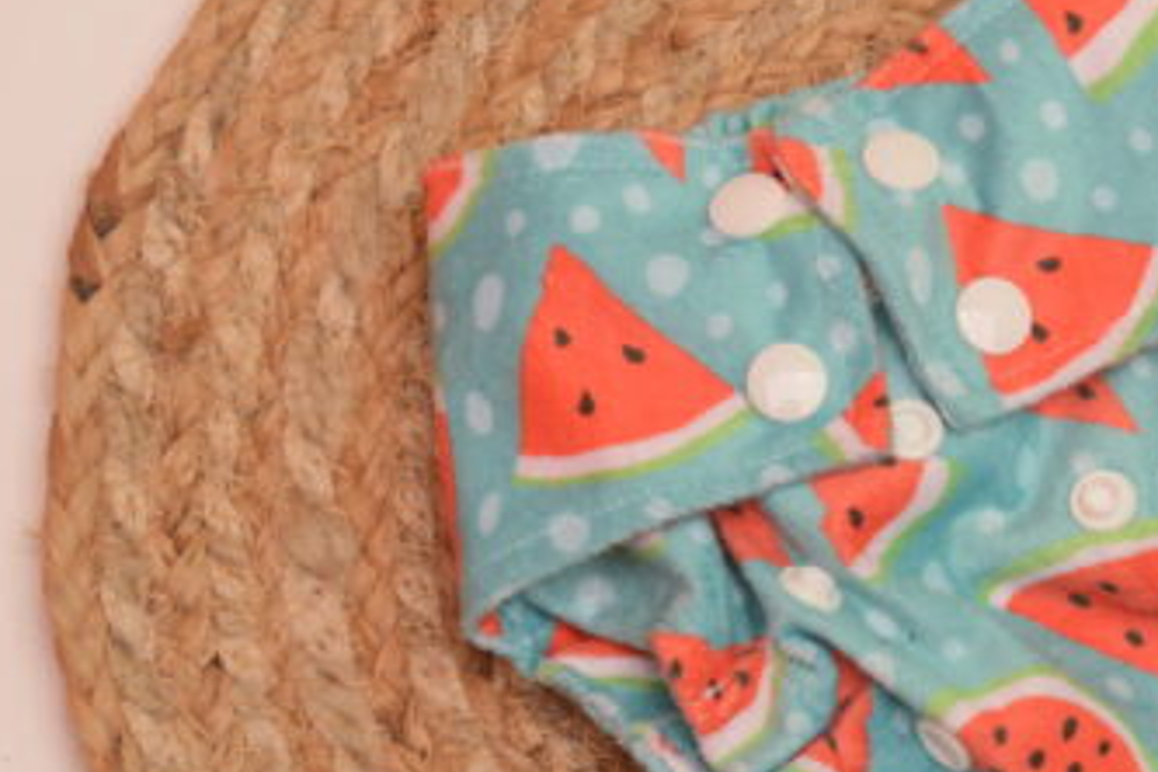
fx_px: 4342
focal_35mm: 135
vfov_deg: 10.2
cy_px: 456
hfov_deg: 15.1
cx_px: 998
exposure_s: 1/50
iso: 100
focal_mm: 50
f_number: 7.1
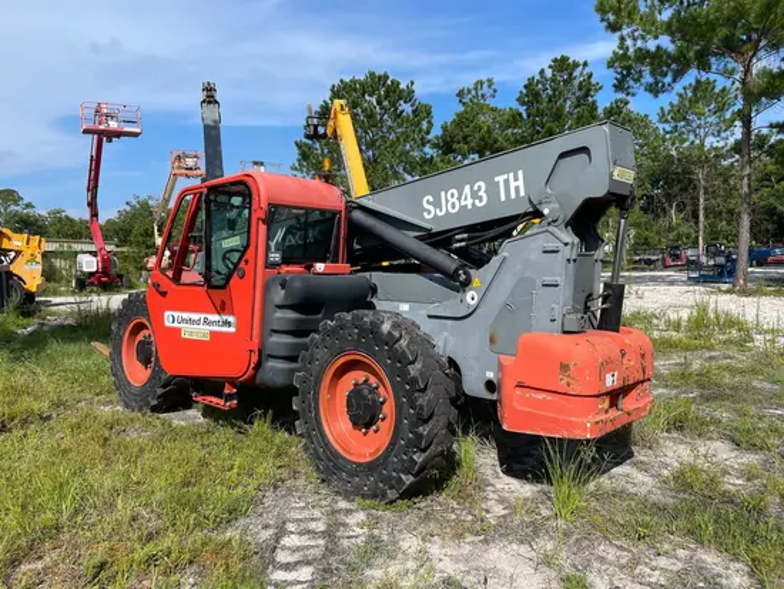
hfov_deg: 67.3
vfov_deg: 53.1
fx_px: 589
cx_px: 392
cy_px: 294
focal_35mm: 26
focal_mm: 4.2
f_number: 1.6
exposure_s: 1/3205
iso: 32
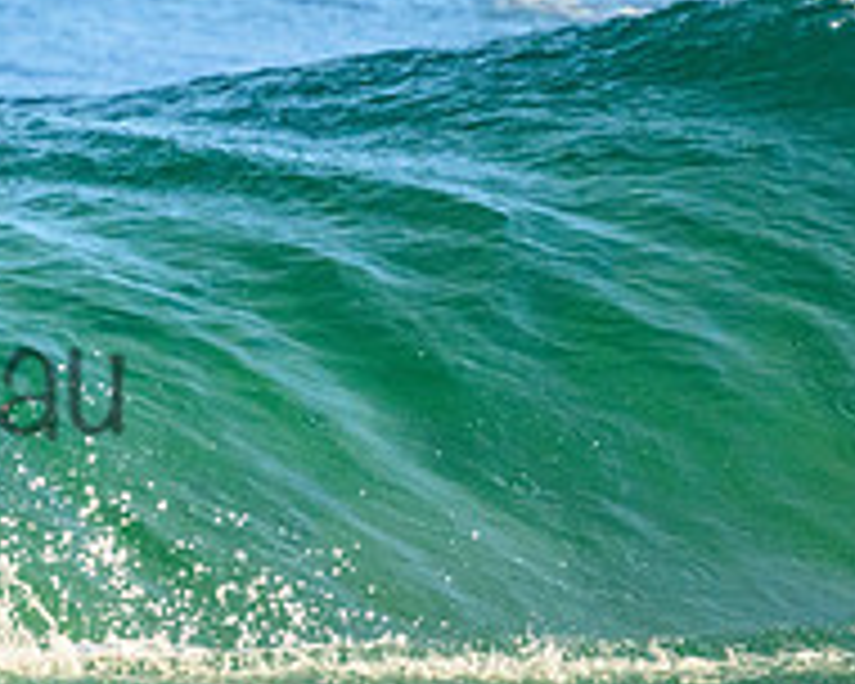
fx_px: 57922
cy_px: 331
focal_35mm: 2289
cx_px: -351
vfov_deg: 0.7
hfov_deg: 0.8
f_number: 11
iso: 4500
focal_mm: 800
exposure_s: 1/2000
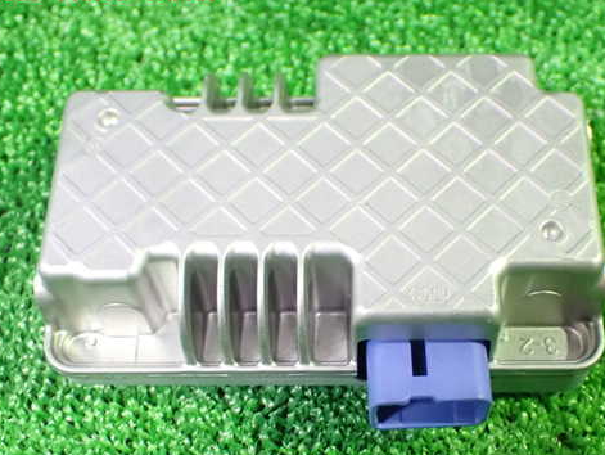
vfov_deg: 26.1
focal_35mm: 56
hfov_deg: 34.2
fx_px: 979
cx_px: 366
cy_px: 265
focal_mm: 7.84
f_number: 2.9
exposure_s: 1/40
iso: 1600
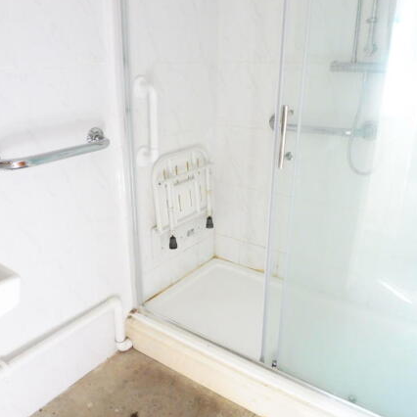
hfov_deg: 55.5
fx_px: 395
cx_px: 188
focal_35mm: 29
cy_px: 209
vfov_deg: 55.6
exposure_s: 1/30
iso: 400
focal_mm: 4.3
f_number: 3.3
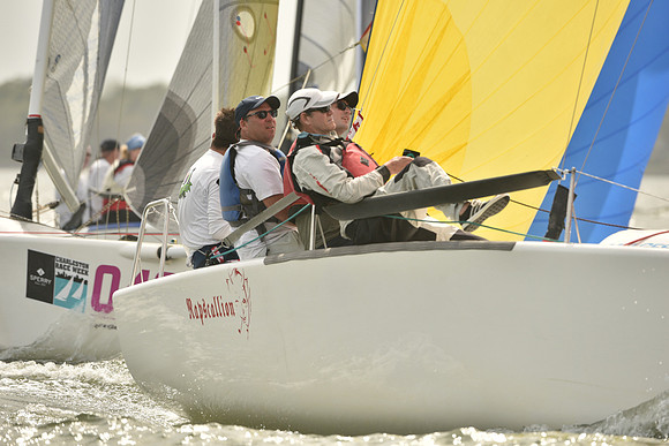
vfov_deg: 3.4
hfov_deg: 5.2
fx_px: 7435
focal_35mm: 400
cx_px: 334
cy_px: 223
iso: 320
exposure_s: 1/1600
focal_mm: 400
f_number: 5.6
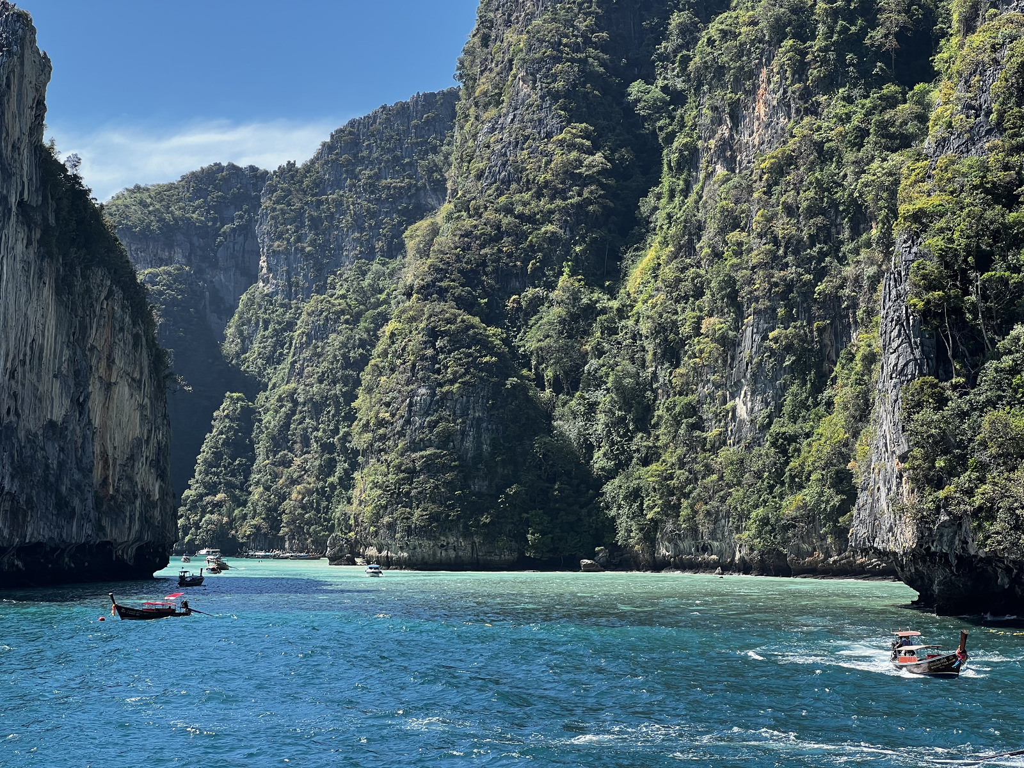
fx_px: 2278
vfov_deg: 19.1
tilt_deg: +5.6
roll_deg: +0.6
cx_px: 512
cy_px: 384
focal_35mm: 77
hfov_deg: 25.3
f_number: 2.8
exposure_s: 1/361
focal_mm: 9
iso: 32
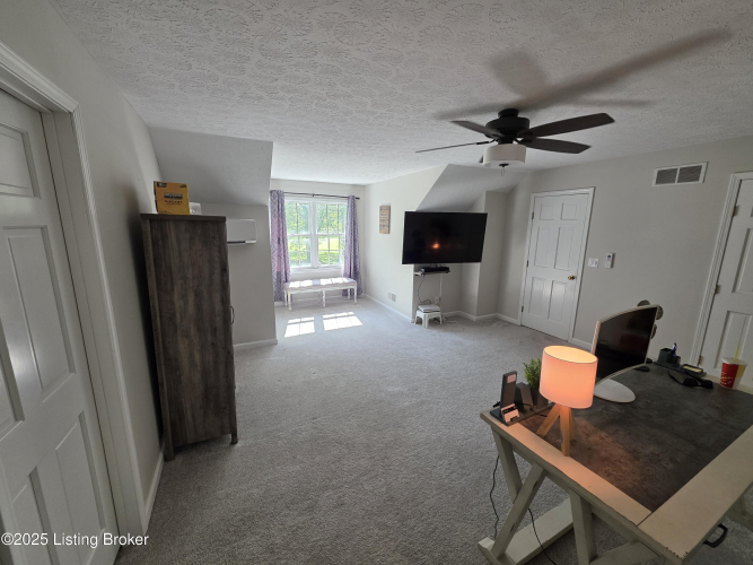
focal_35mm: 13
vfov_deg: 89.9
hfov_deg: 106.2
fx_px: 283
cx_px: 376
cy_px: 282
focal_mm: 2.2
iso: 100
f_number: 1.9
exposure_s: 1/120
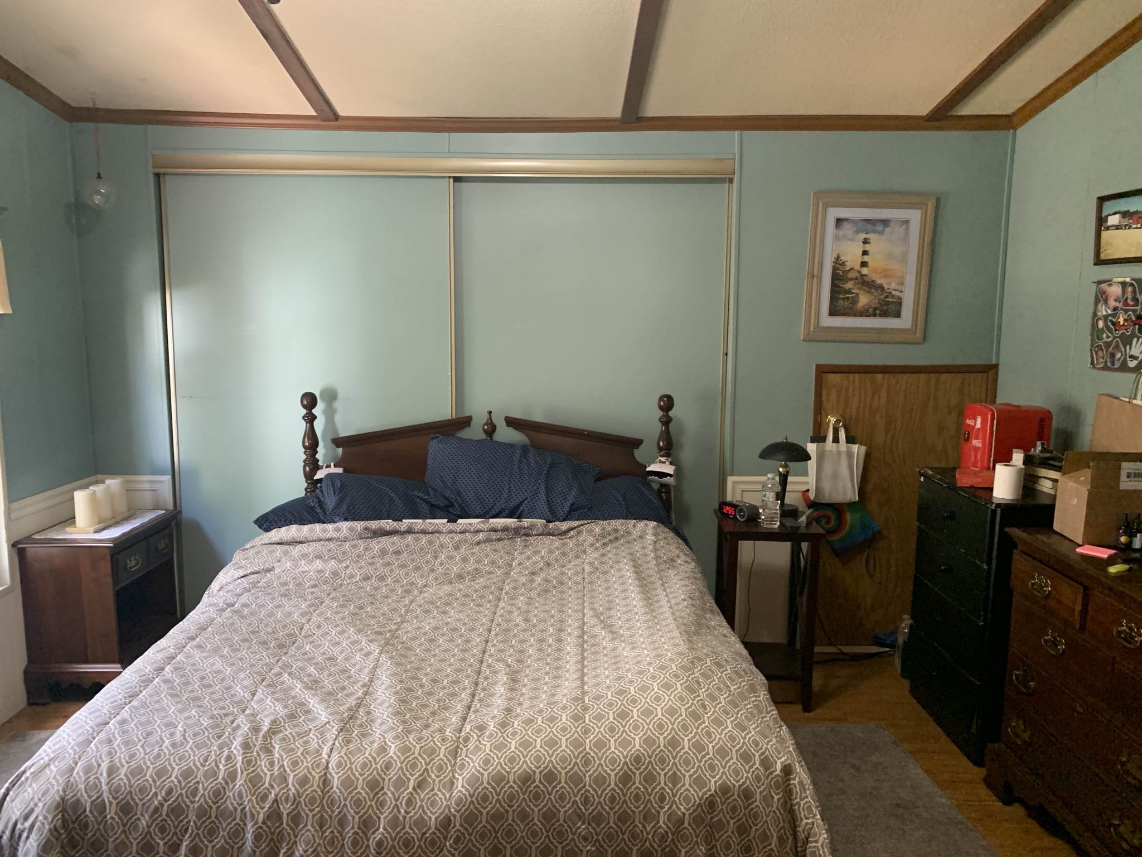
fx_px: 858
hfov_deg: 67.3
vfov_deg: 53.1
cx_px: 571
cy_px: 428
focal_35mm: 26
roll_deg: -1.4
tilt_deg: -7.7
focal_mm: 4.25
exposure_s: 1/60
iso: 400
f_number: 1.8
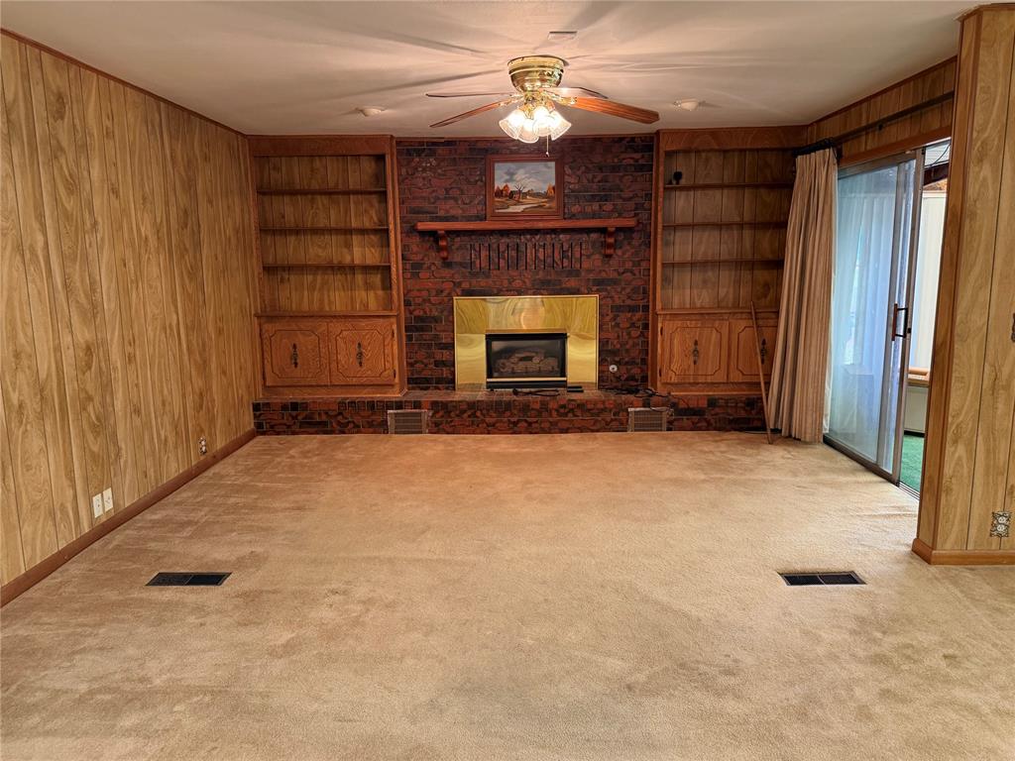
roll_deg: +0.3
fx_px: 704
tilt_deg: -9.7
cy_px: 380
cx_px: 508
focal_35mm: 24
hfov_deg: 71.6
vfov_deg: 56.8
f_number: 1.78
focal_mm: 6.76
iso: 320
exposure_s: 1/60
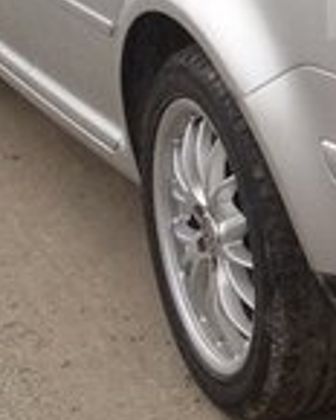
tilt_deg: -16.4
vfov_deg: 12.2
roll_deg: +0.6
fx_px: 1939
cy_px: -4
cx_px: 600
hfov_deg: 9.4
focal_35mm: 156
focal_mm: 4.28
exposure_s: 1/120
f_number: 2.4
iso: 64
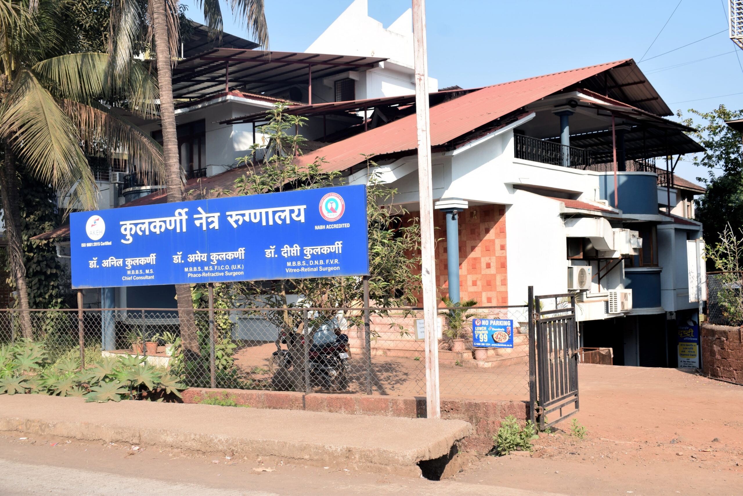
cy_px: 248
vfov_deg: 34.2
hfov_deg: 49.6
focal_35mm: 39
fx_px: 805
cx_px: 372
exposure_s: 1/125
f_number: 8
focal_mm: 26
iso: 100
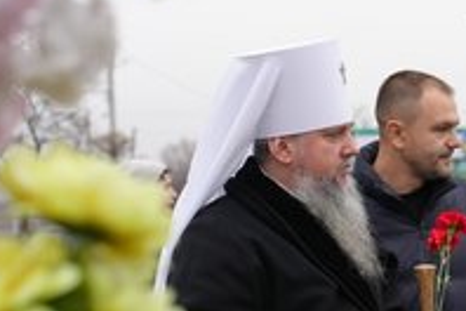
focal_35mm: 129
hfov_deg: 15.6
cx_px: 454
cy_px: 251
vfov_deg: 10.6
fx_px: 1670
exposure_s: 1/160
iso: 800
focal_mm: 64
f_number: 4
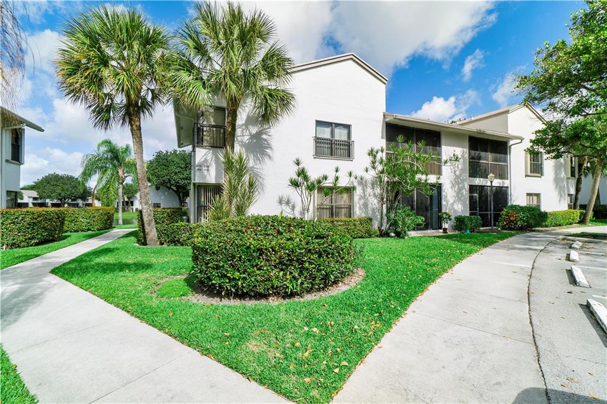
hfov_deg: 100.4
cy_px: 202
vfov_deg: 77.3
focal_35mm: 15
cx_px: 304
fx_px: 253
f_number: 11
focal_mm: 10
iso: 100
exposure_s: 1/160
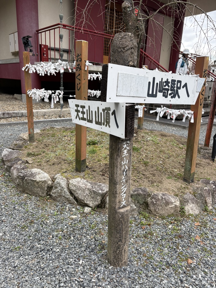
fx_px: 216
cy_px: 144
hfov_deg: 53.1
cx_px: 108
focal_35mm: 26
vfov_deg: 67.3
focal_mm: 5.96
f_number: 1.6
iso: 50
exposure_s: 1/680
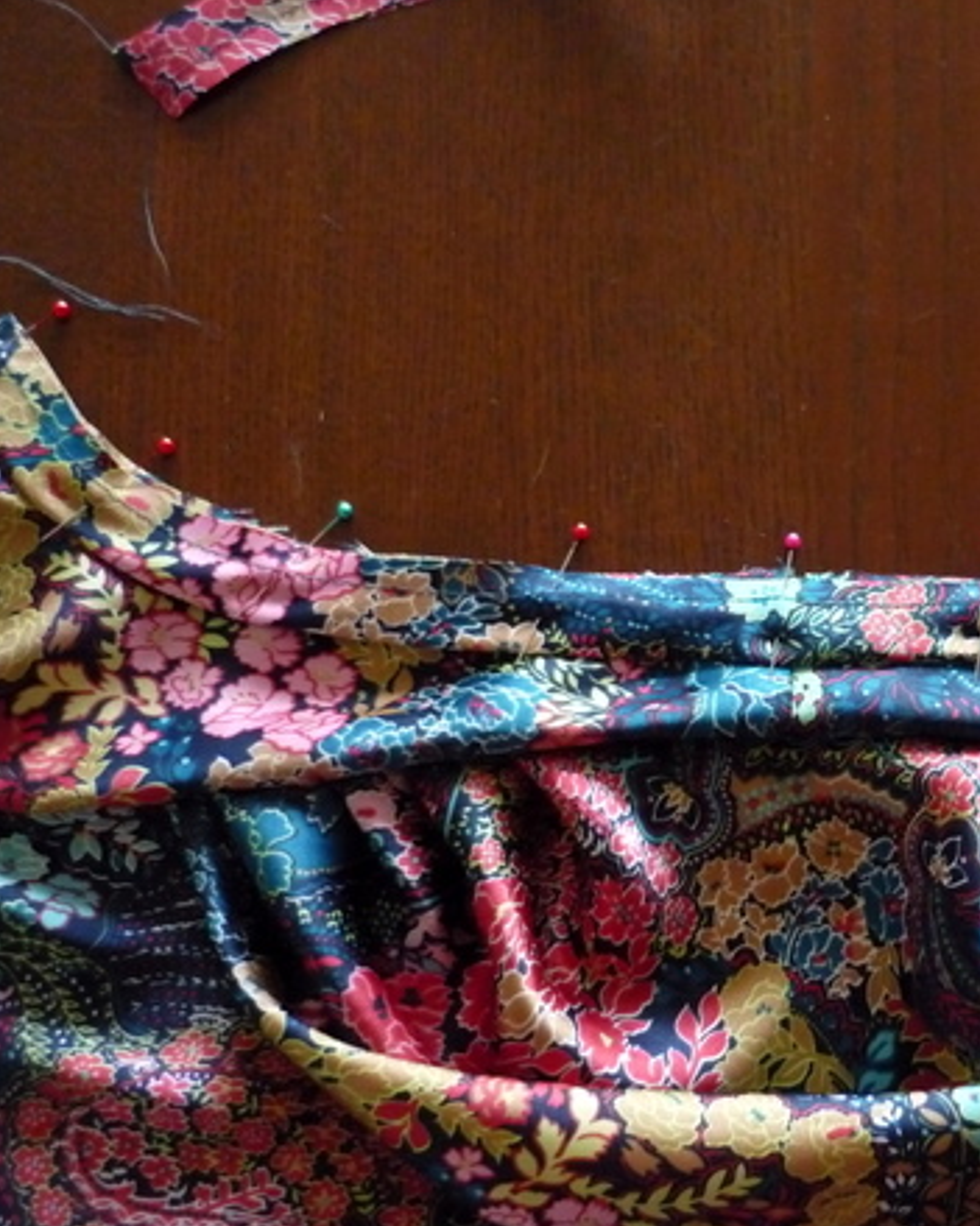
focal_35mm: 44
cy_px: 614
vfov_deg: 42.0
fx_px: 1596
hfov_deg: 33.5
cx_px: 723
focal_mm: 5.5
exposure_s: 1/15
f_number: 2.8
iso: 800
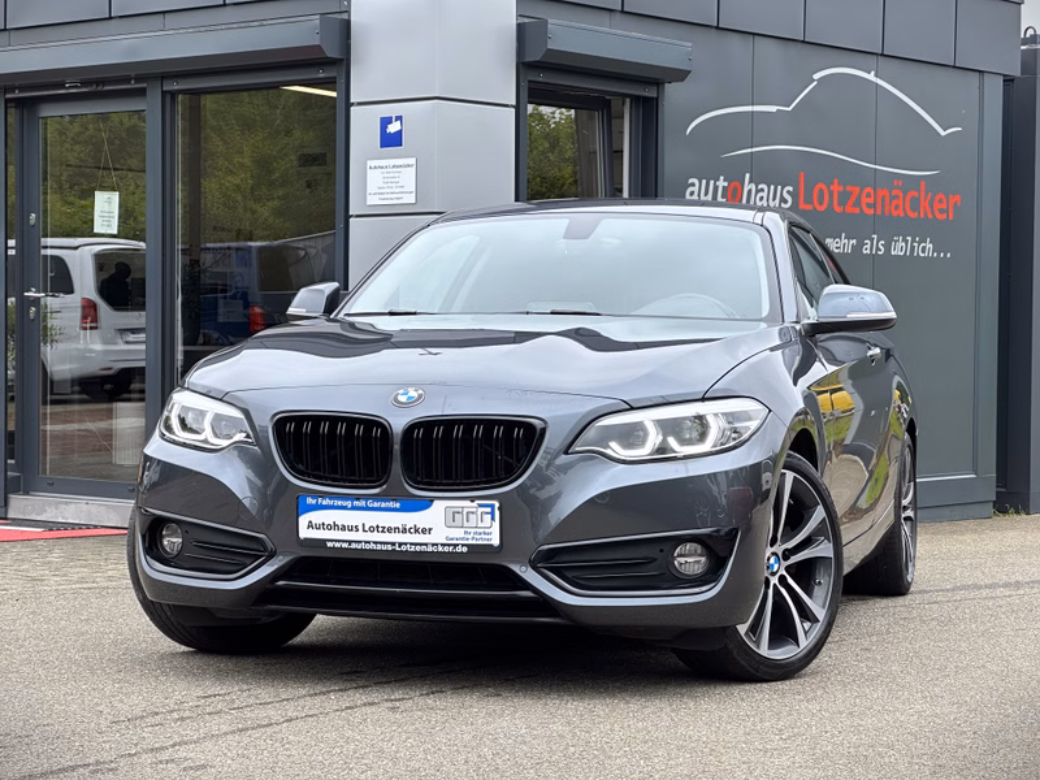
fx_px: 2313
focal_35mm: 77
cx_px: 520
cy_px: 390
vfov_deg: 19.1
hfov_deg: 25.3
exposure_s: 1/276
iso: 32
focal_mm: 9
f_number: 2.8
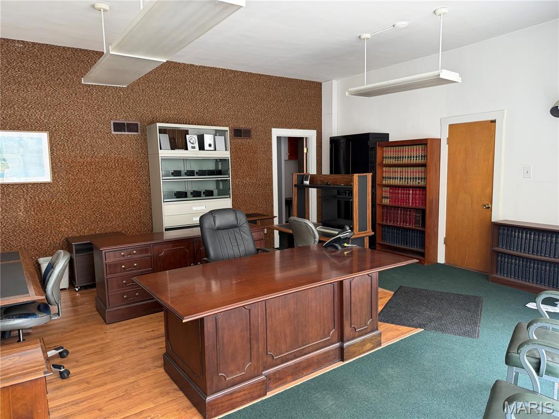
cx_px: 280
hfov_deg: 71.6
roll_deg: +1.8
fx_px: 388
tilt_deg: -6.9
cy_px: 210
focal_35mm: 24
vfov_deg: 56.8
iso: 200
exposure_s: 1/106
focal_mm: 6.76
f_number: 1.78
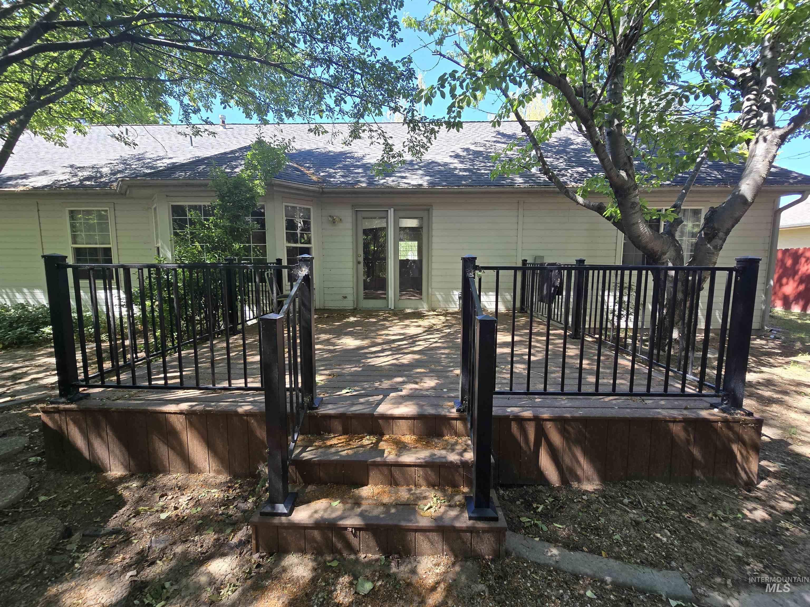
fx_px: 304
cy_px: 304
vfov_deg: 89.9
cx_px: 405
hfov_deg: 106.2
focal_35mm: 13
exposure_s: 1/173
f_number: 2.2
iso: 50
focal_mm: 2.2
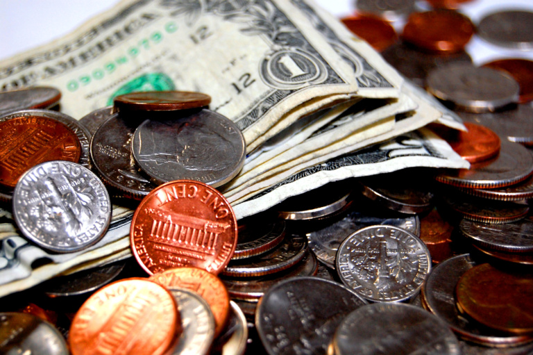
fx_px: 1221
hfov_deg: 24.6
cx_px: 266
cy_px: 178
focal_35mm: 82
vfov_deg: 16.5
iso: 800
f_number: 5.6
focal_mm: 55
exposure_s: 1/40
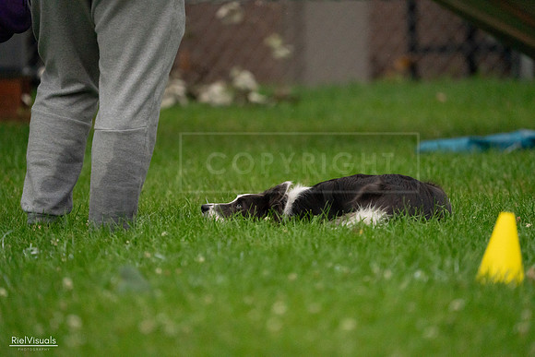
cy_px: 178
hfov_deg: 3.4
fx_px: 8918
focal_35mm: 600
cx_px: 268
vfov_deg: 2.3
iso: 6400
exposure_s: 1/1600
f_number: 6.3
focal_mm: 600
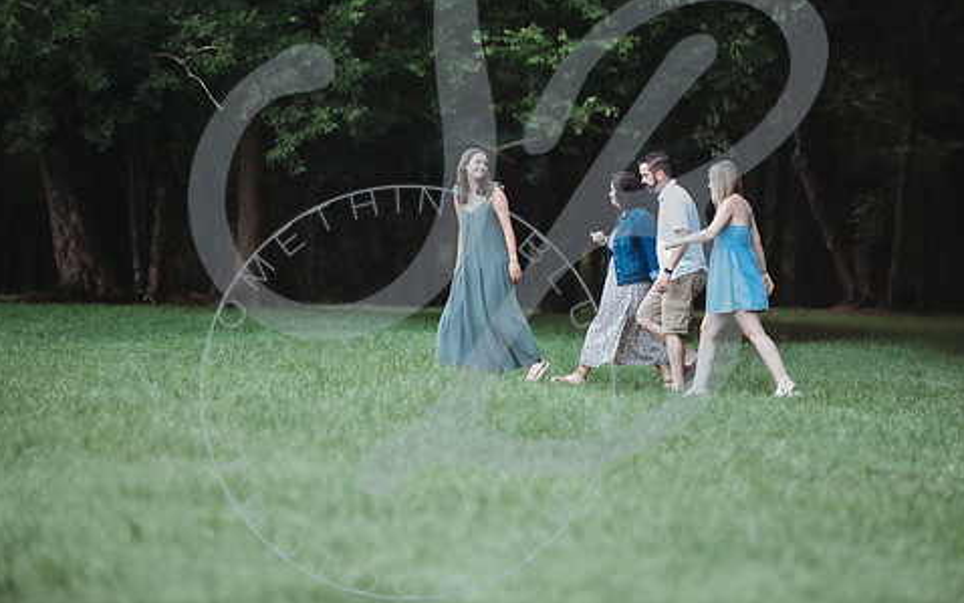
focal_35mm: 252
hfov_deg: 8.3
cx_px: 515
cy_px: 223
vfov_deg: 5.2
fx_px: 6622
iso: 800
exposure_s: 1/160
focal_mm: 200
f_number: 2.8
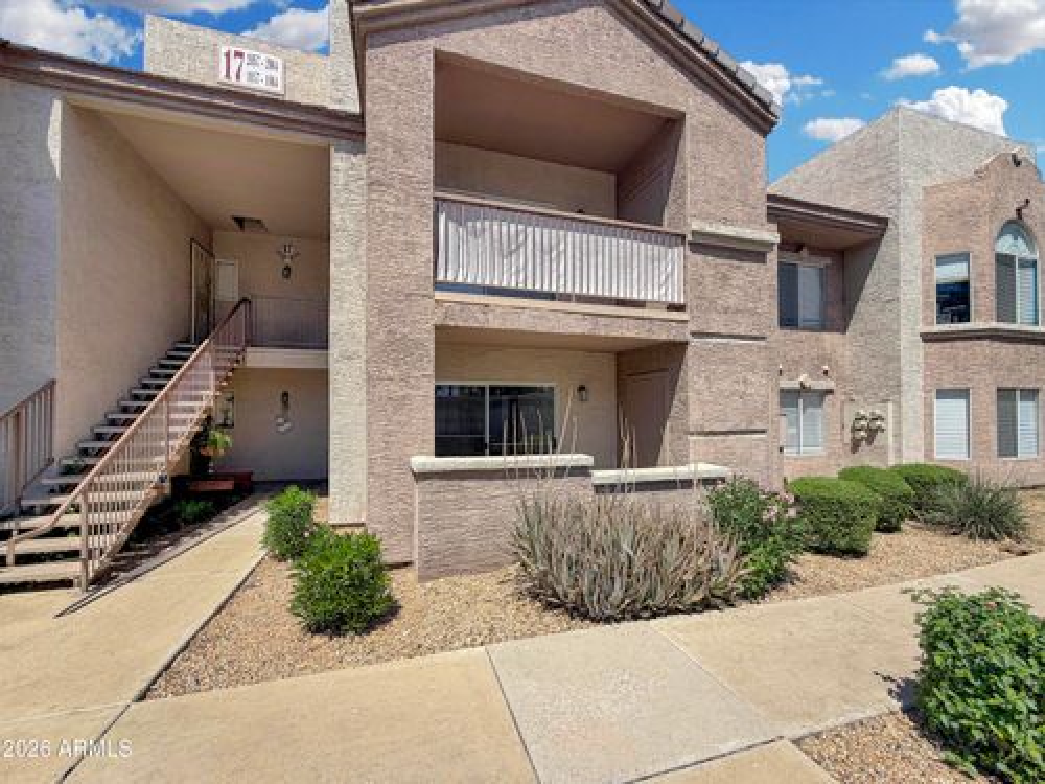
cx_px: 522
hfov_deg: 102.1
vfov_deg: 85.7
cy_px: 392
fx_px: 423
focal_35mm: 14
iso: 20
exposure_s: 1/955
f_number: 2.2
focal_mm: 2.22
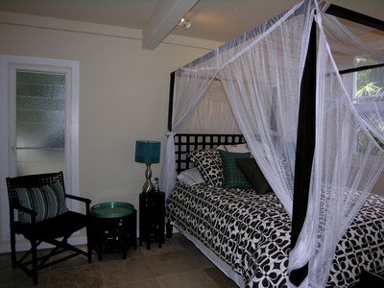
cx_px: 192
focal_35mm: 24
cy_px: 144
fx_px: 266
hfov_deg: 71.6
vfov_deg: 56.8
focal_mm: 6.1
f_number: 2.6
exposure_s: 1/60.1
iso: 50
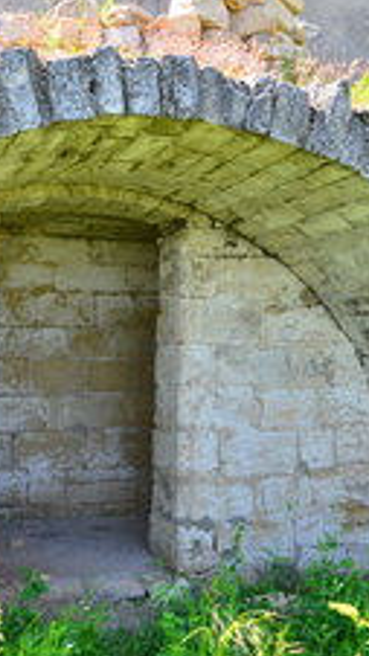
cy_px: 347
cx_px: 142
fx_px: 870
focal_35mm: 50
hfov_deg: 23.9
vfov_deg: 41.3
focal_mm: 18
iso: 200
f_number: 3.5
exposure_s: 1/400
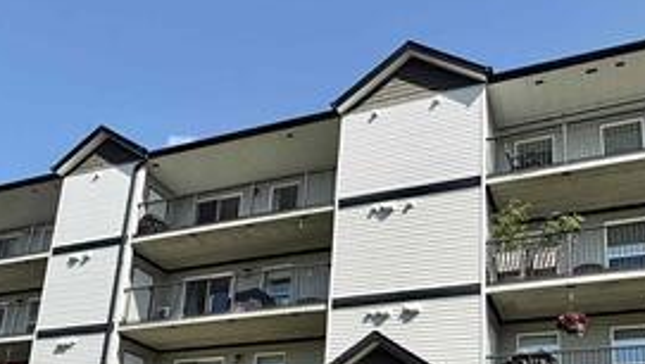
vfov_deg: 29.9
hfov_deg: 54.8
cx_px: 390
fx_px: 616
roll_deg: -2.6
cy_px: 390
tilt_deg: +13.9
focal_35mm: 36
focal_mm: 2.22
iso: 50
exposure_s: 1/1339
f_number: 2.2
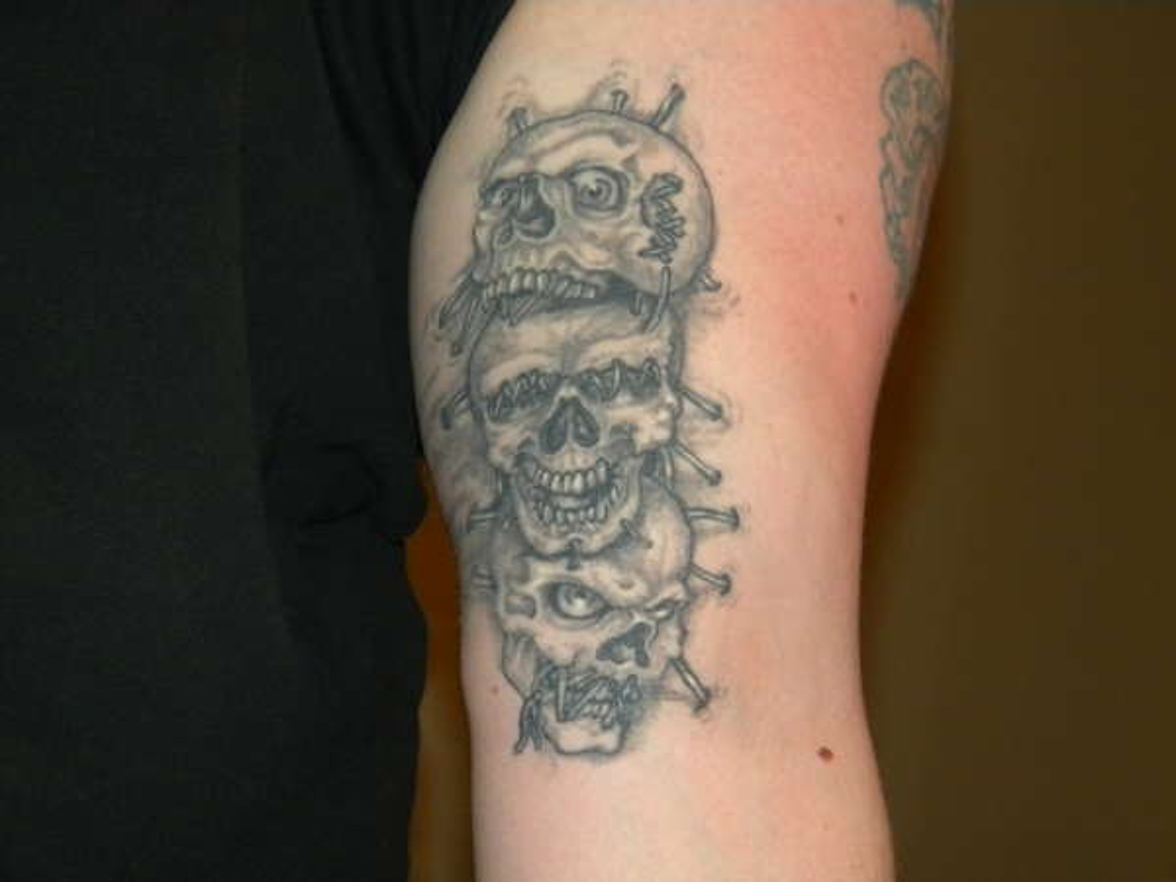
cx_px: 588
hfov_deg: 23.6
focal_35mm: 83
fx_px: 2820
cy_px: 441
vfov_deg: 17.8
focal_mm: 15.1
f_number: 4.5
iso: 400
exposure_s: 1/30
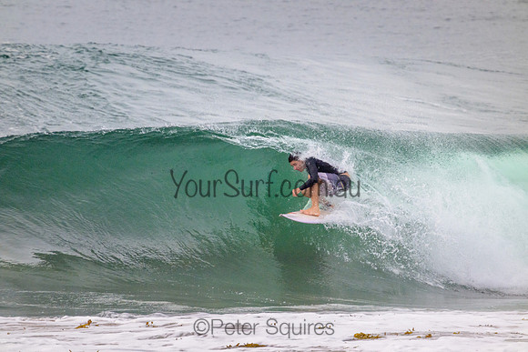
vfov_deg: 1.7
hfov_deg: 2.6
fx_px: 11736
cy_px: 176
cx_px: 264
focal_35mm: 800
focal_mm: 800
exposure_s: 1/2000
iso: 1800
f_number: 11
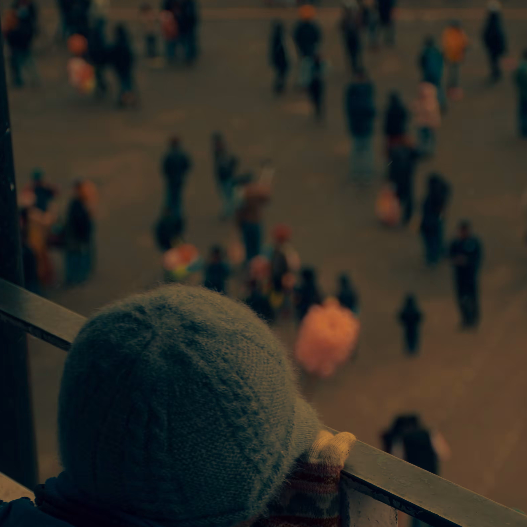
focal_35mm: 126
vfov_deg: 13.8
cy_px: 428
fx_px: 2170
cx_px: 230
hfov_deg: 13.8
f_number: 4.8
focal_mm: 52
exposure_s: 1/200
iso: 100
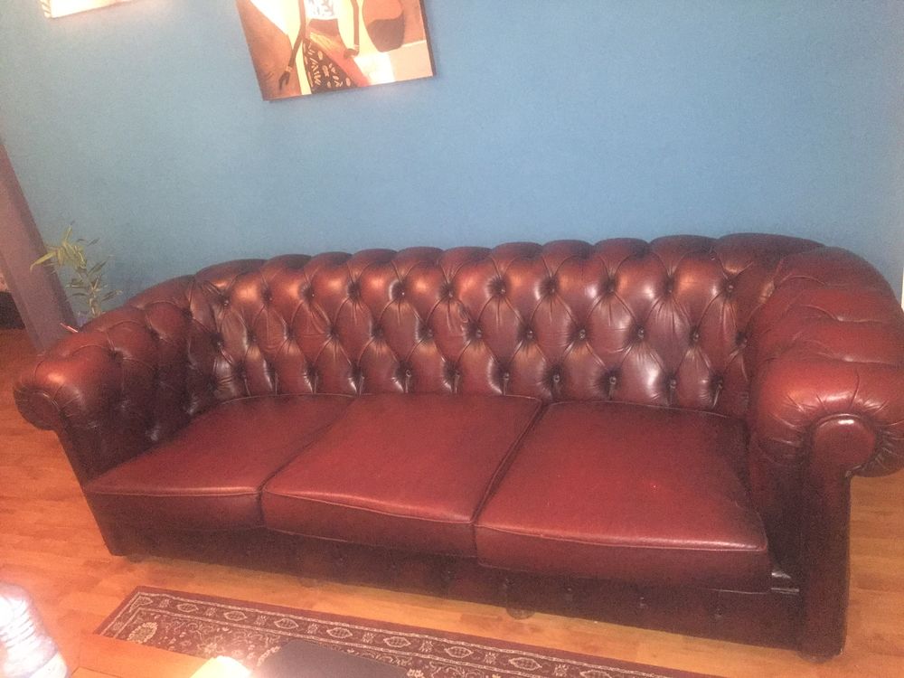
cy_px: 339
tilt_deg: -23.9
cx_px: 452
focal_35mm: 29
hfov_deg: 61.7
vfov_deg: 48.2
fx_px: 757
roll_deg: +10.8
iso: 800
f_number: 2.2
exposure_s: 1/17
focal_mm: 4.15
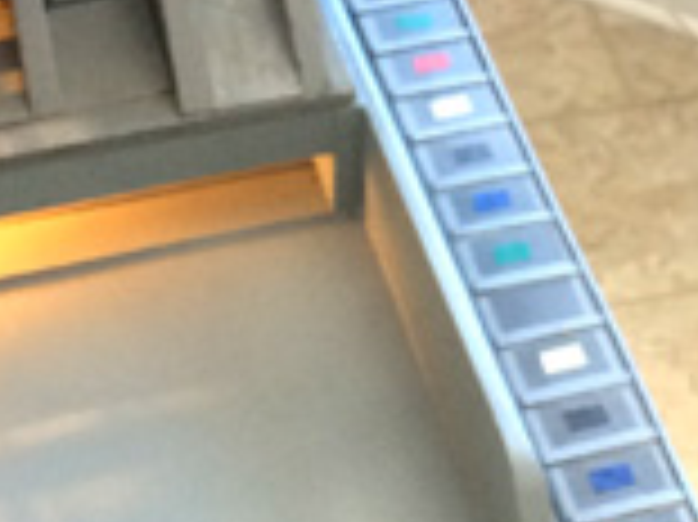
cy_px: -209
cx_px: 590
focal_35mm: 131
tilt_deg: -35.3
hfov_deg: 14.9
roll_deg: -2.7
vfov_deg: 11.0
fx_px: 2639
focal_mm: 4.15
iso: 50
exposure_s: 1/30
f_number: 2.2
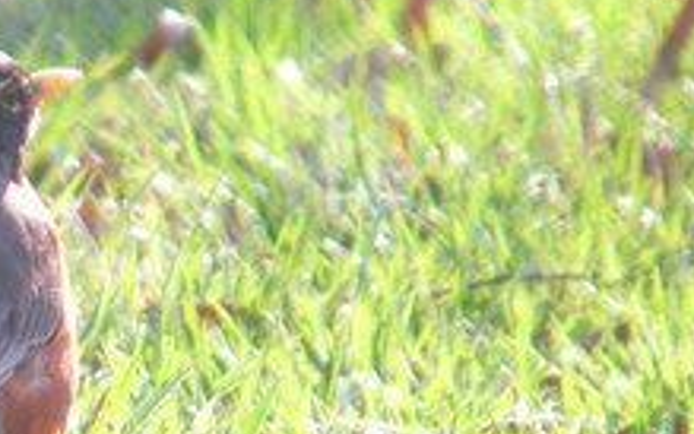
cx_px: -6
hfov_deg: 9.3
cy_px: 285
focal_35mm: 224
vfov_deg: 5.9
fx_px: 4238
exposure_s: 1/134
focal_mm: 21.3
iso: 400
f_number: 4.6
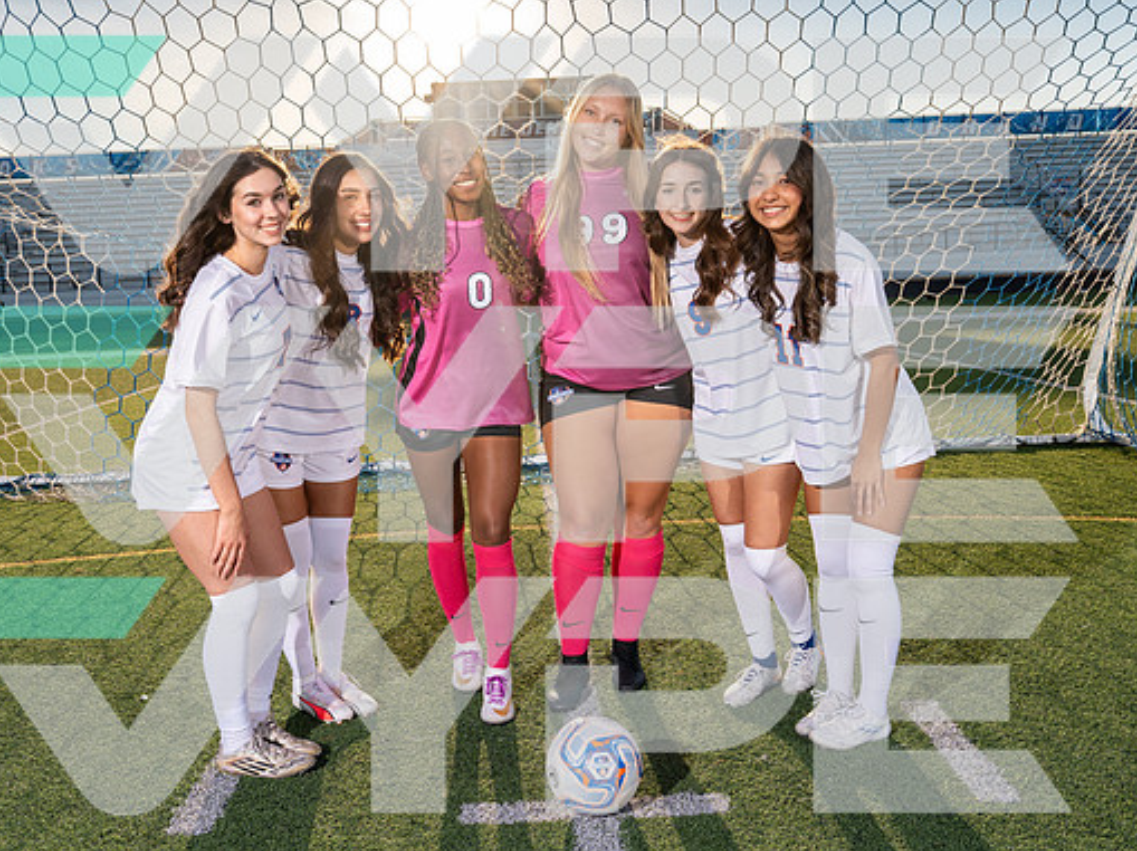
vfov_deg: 41.7
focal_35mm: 34
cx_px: 509
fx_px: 1116
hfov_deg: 53.9
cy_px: 426
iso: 100
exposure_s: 1/250
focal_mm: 31
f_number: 10
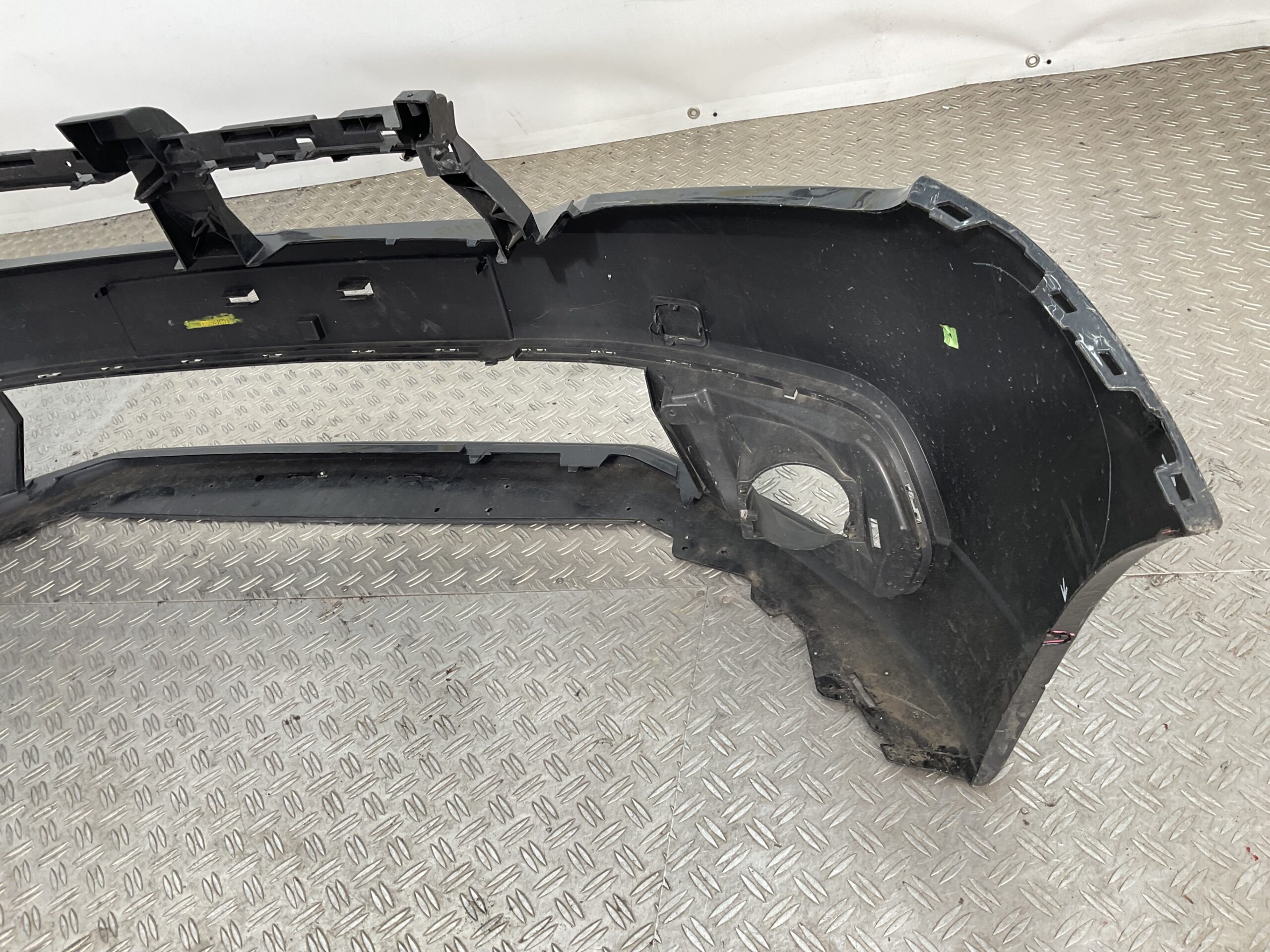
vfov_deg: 48.2
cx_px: 635
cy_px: 476
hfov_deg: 61.7
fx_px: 1064
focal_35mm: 29
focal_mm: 3
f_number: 1.8
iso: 25
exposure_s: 1/120
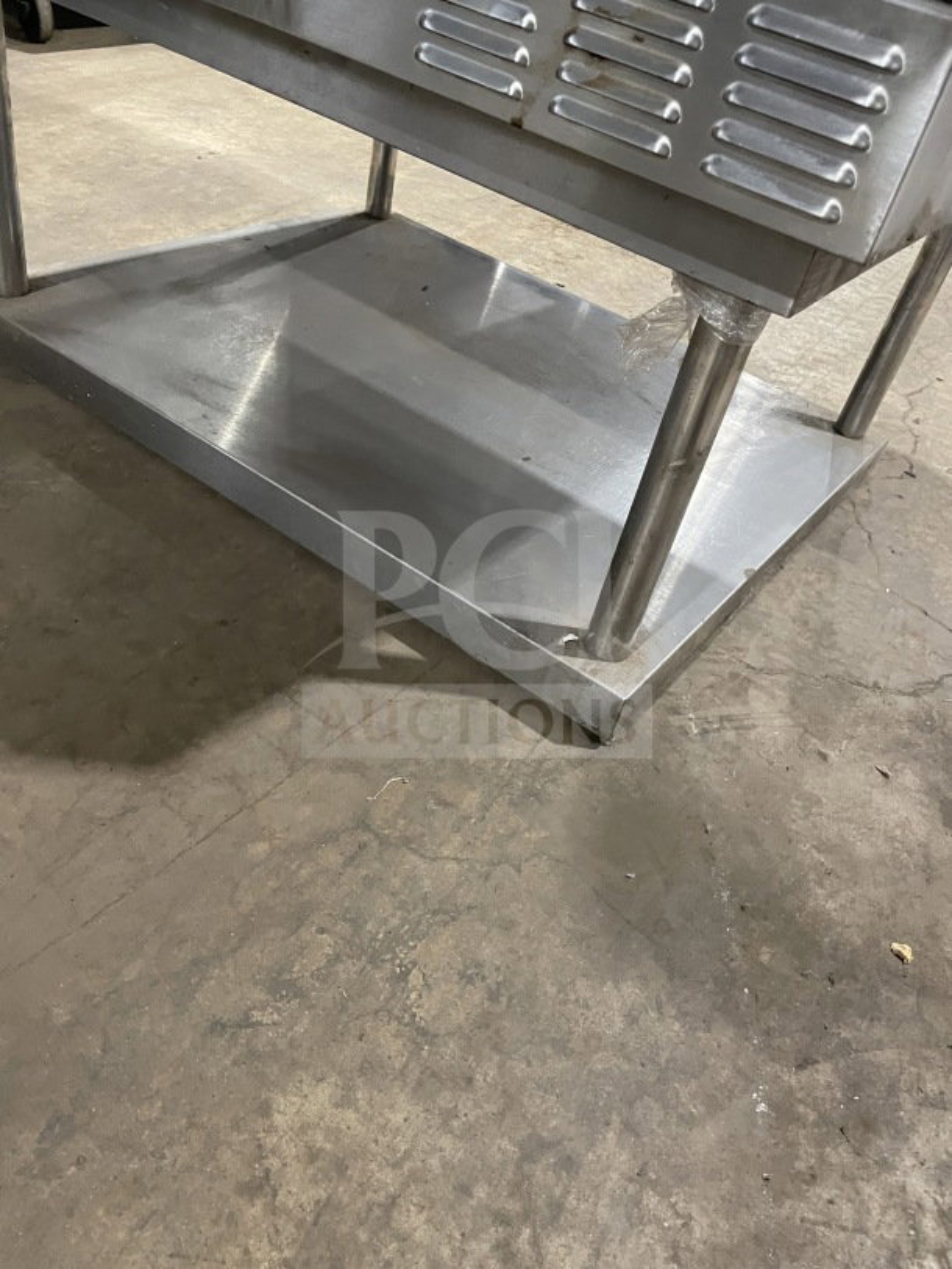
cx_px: 476
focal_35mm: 26
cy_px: 634
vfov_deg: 67.3
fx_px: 953
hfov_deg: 53.1
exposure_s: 1/60
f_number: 1.6
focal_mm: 4.2
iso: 400
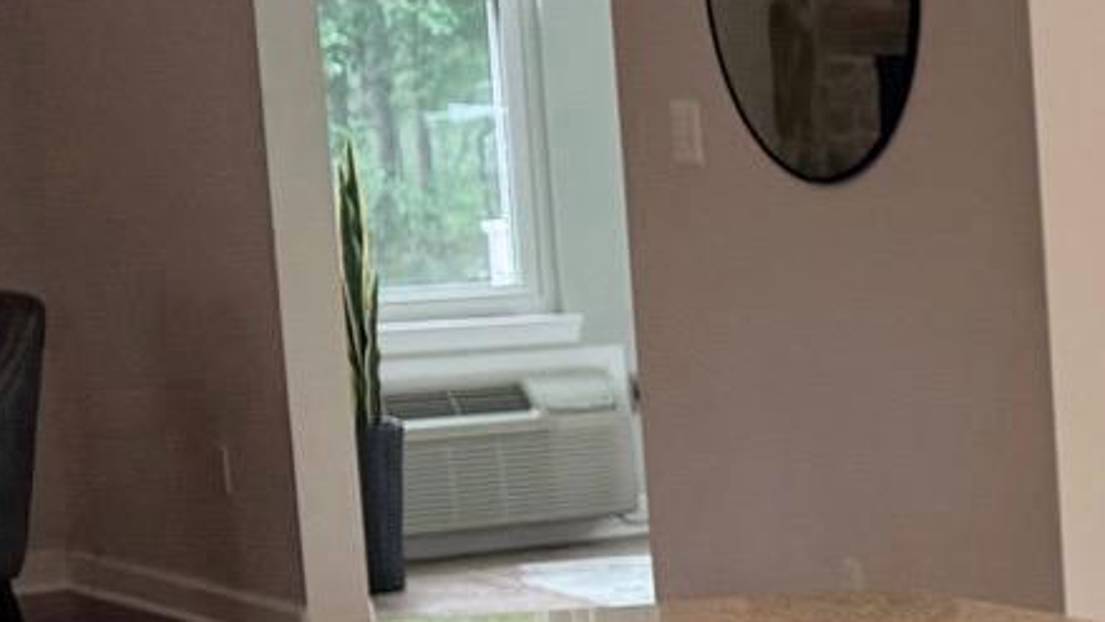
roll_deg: +0.2
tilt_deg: -8.7
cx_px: 2421
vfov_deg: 9.9
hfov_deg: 13.9
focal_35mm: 122
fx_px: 3575
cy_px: 551
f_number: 1.78
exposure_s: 1/127
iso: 160
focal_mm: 6.76
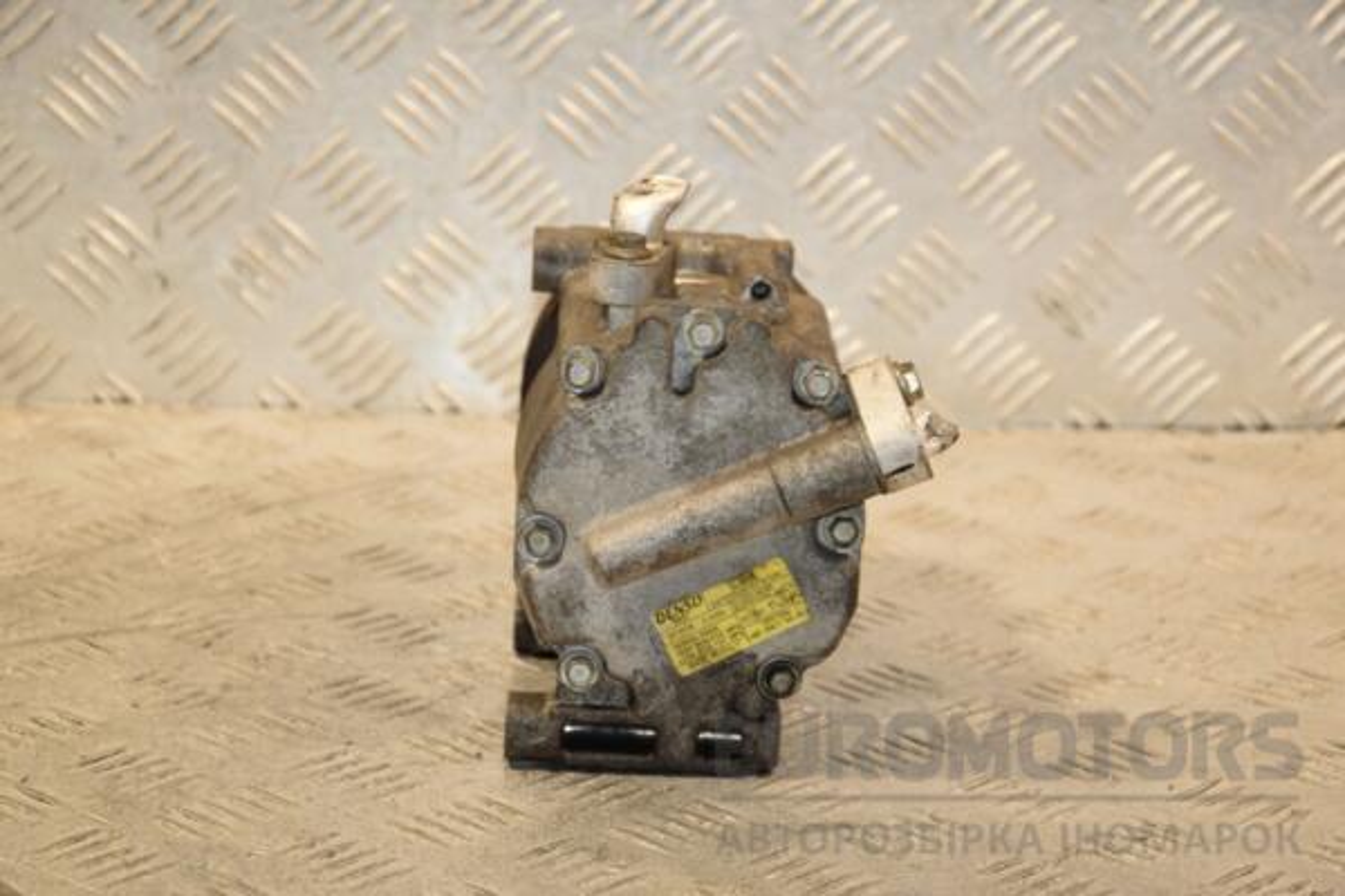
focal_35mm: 99
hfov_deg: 20.6
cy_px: 448
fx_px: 3698
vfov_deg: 13.8
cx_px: 672
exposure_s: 1/200
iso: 800
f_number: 6.3
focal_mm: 66
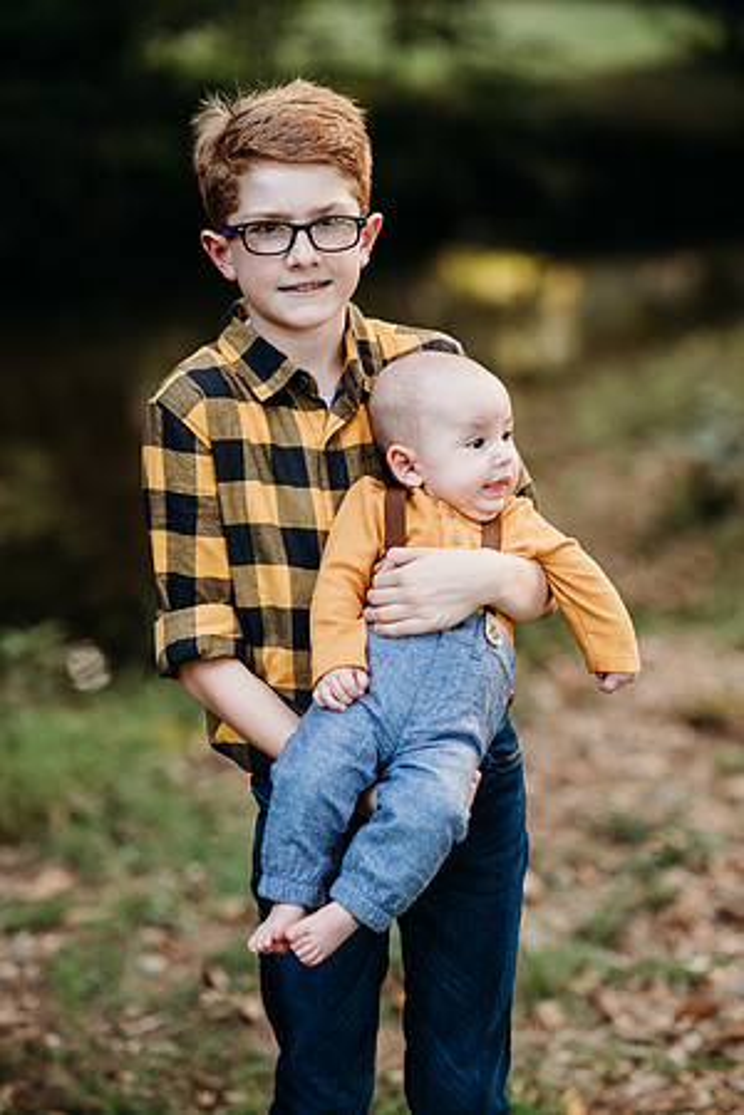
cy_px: 558
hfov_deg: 16.1
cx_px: 372
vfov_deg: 23.9
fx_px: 2635
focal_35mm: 85
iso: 125
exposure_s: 1/200
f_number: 2.2
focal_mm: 85
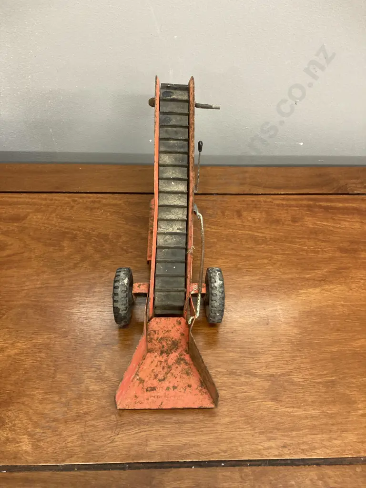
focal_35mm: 28
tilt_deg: -47.1
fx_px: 395
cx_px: 183
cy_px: 244
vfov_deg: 63.4
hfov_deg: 49.7
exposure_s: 1/50
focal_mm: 3.99
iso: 250
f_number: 1.8
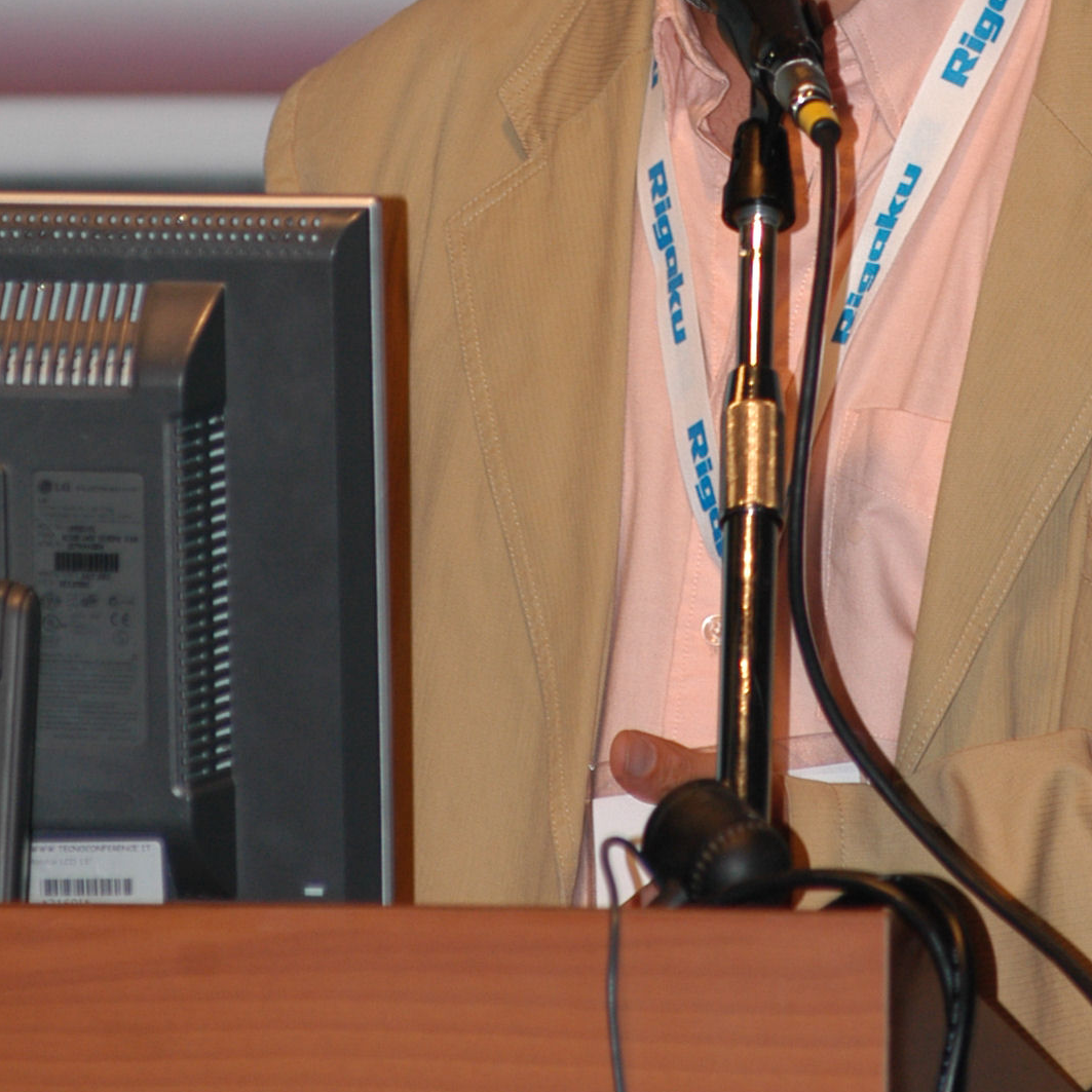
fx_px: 25733
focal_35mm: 721
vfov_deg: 2.4
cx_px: 698
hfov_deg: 2.4
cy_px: -109
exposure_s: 1/60
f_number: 4
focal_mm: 200
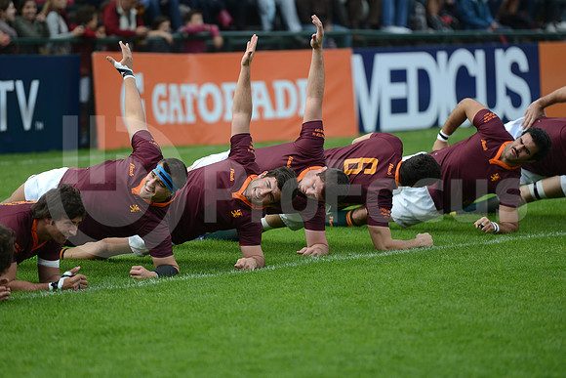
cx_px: 283
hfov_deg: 10.5
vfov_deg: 7.0
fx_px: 3066
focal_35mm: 195
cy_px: 189
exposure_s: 1/1250
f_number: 2.8
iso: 250
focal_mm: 195
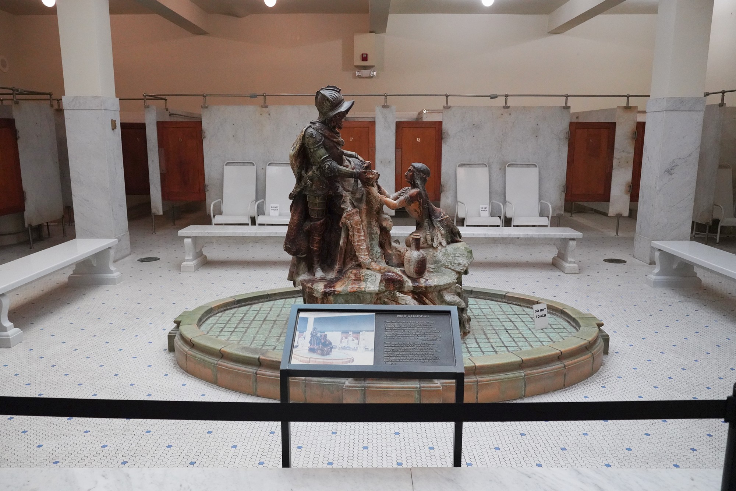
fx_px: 572
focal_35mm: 28
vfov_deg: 46.4
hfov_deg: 65.5
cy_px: 246
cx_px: 368
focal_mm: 28
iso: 8000
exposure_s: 1/100
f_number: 6.3
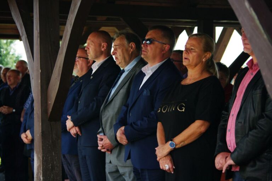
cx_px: 136
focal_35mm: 110
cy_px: 90
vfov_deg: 12.5
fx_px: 826
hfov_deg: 18.7
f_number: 4.5
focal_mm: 73
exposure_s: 1/350
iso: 400
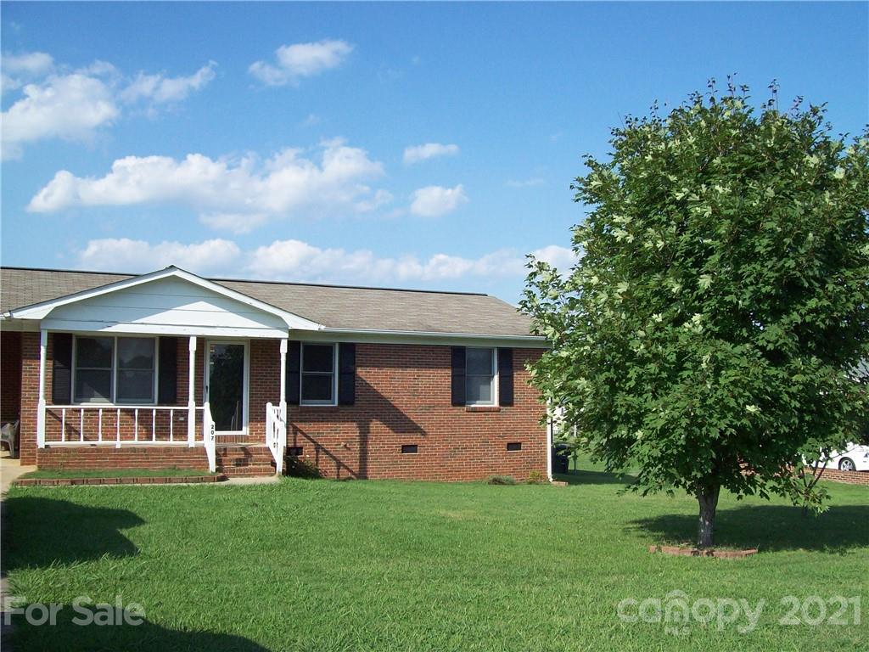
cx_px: 434
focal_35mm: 36
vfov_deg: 39.7
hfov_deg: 51.4
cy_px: 326
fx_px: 904
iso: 80
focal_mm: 6
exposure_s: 1/454
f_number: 4.8
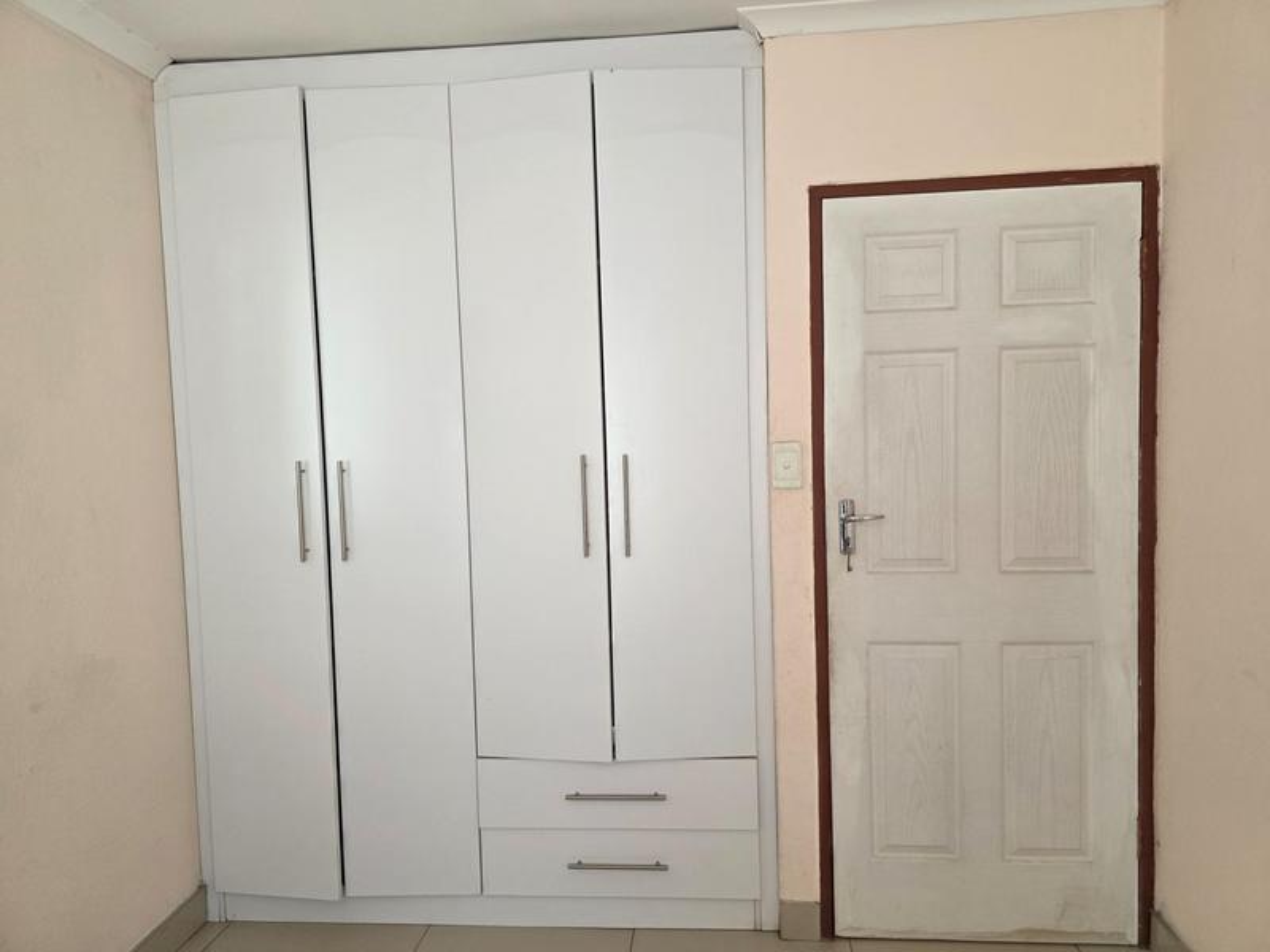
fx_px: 844
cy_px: 476
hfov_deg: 73.9
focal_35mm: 23
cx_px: 635
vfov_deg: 58.9
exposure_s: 1/180
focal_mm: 6.3
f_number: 1.7
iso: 200
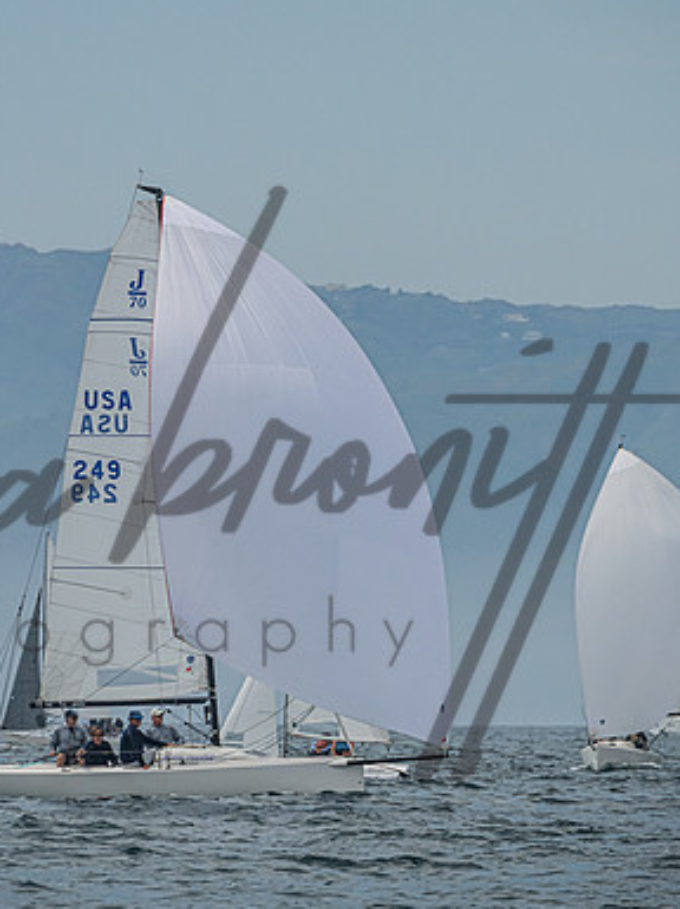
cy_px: 404
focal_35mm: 451
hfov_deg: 3.3
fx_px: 11832
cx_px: 233
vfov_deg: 4.4
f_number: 8
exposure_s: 1/4000
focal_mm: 280
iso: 500
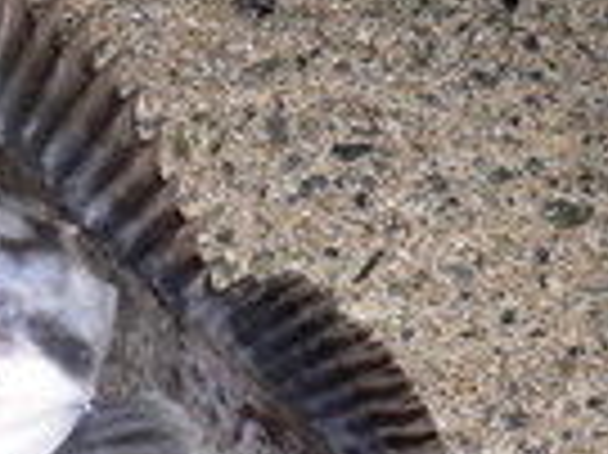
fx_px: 2053
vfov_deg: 12.5
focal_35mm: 117
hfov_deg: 16.0
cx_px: -171
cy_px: 423
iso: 100
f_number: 2.8
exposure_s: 1/60
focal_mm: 5.8
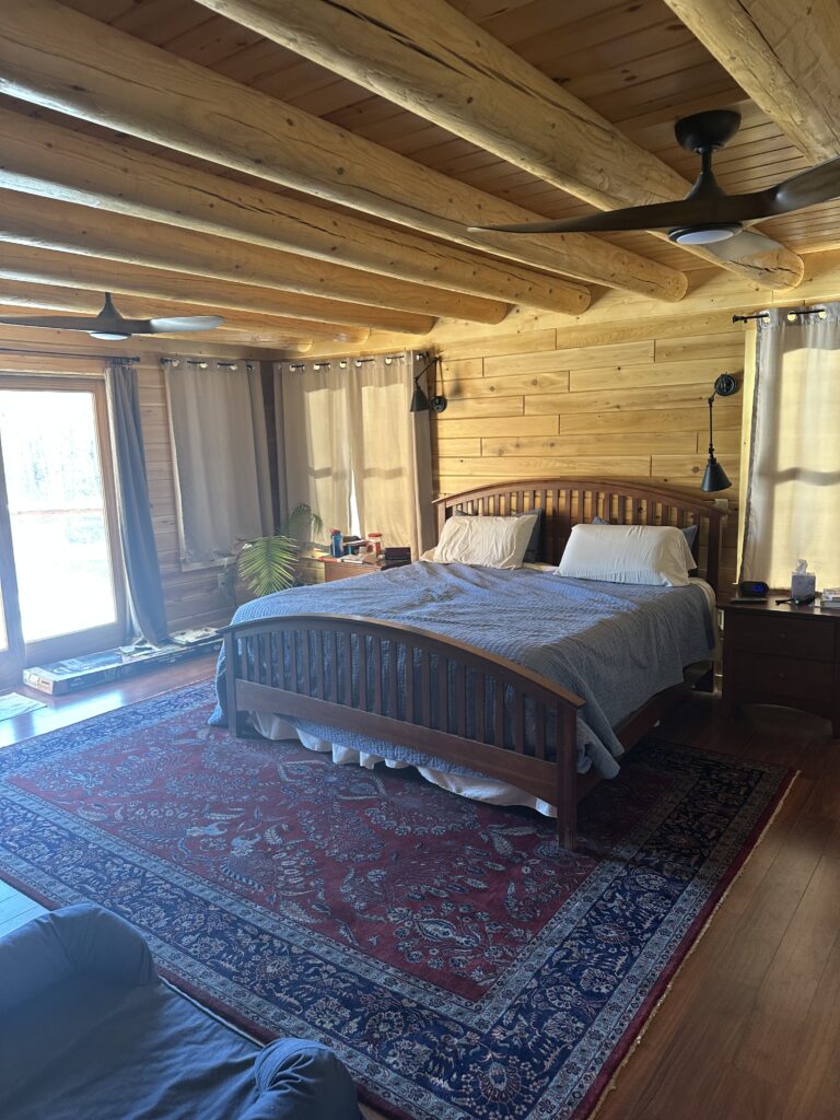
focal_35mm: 24
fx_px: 777
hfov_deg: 56.8
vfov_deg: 71.6
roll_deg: +1.4
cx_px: 420
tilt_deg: -7.8
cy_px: 560
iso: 160
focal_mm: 6.86
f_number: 1.78
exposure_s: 1/60
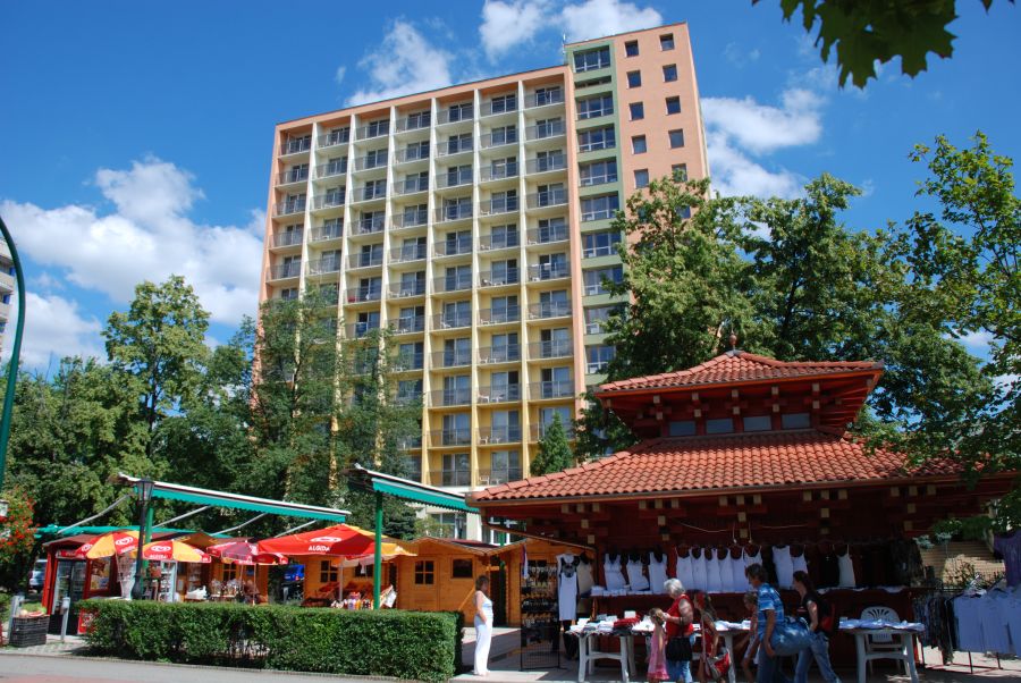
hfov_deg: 67.3
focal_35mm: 27
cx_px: 510
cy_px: 342
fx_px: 766
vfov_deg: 48.0
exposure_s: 1/250
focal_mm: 18
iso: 100
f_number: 8
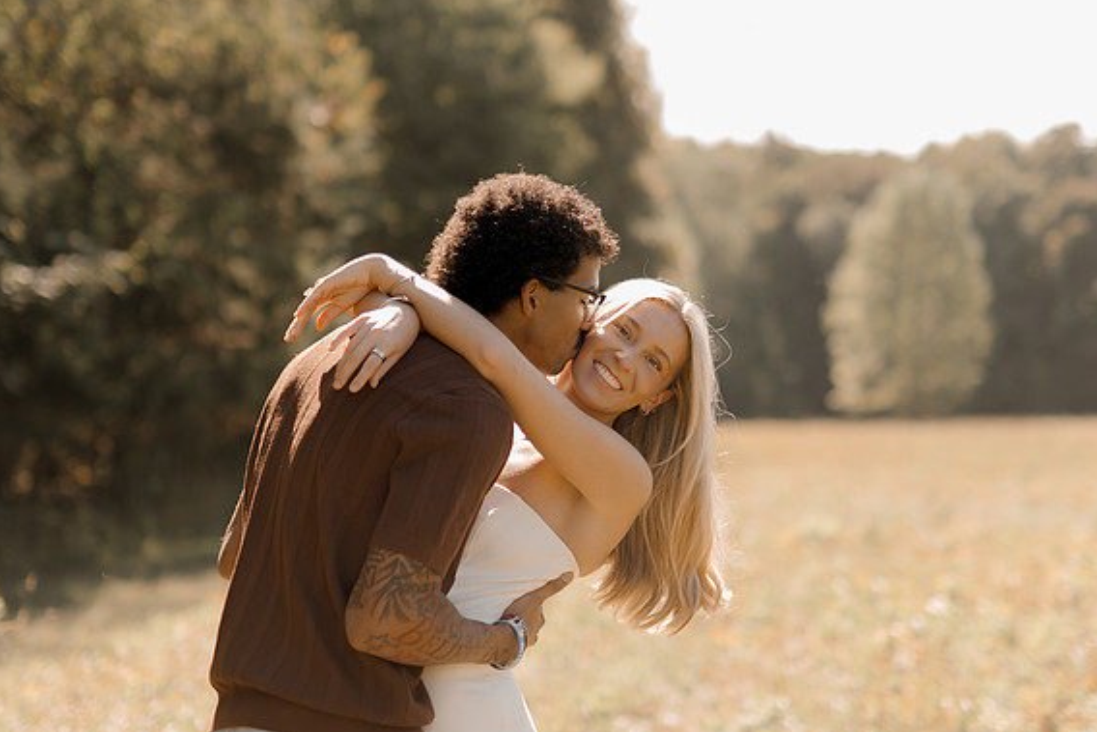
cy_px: 341
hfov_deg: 23.4
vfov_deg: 15.7
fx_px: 2652
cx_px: 560
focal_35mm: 87
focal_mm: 50
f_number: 1.4
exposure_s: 1/1250
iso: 125
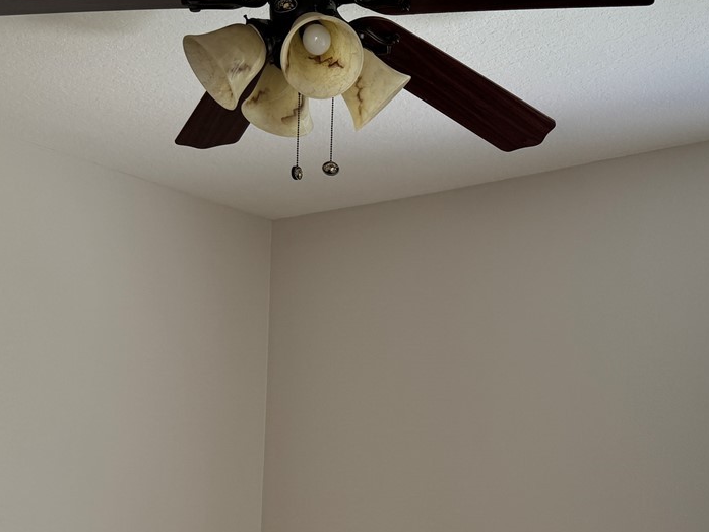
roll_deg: -1.8
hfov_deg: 34.7
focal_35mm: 55
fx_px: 1127
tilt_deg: -1.6
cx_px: 444
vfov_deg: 25.3
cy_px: 531
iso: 64
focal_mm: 6.76
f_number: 1.78
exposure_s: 1/221
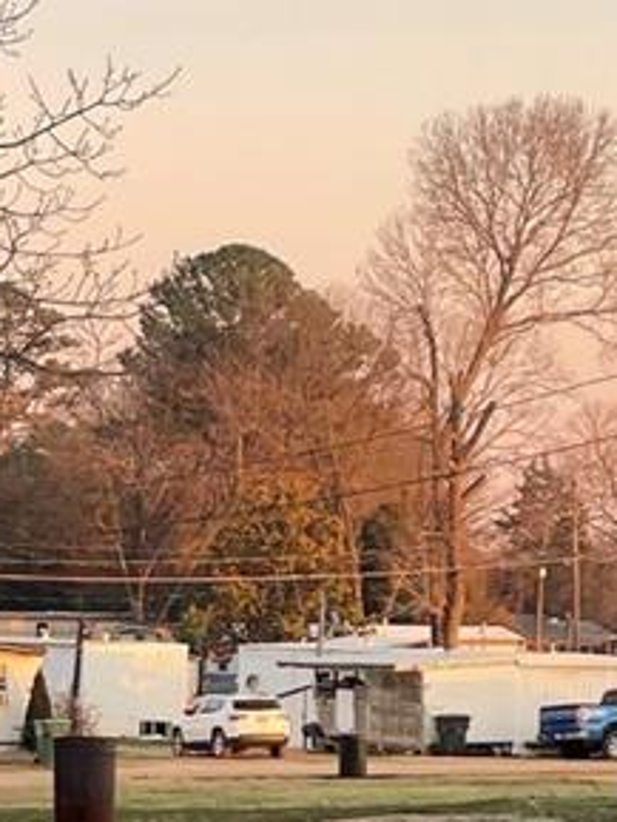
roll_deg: -2.3
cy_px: 774
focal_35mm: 133
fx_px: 3158
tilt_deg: -1.3
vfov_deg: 14.6
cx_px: 193
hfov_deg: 11.1
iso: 32
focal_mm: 5.1
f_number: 1.6
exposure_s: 1/287
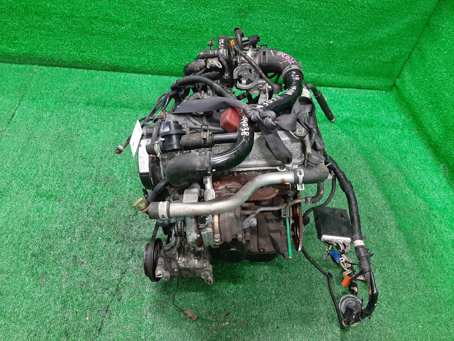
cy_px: 170
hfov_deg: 67.3
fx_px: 341
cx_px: 227
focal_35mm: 26
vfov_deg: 53.1
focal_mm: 3.93
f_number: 1.7
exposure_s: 1/50
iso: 193
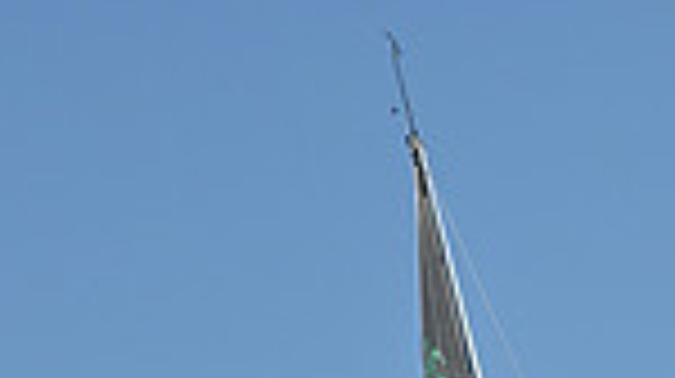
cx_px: 646
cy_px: 1220
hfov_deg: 6.8
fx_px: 5668
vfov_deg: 3.7
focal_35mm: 317
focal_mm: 78
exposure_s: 1/1000
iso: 320
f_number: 10
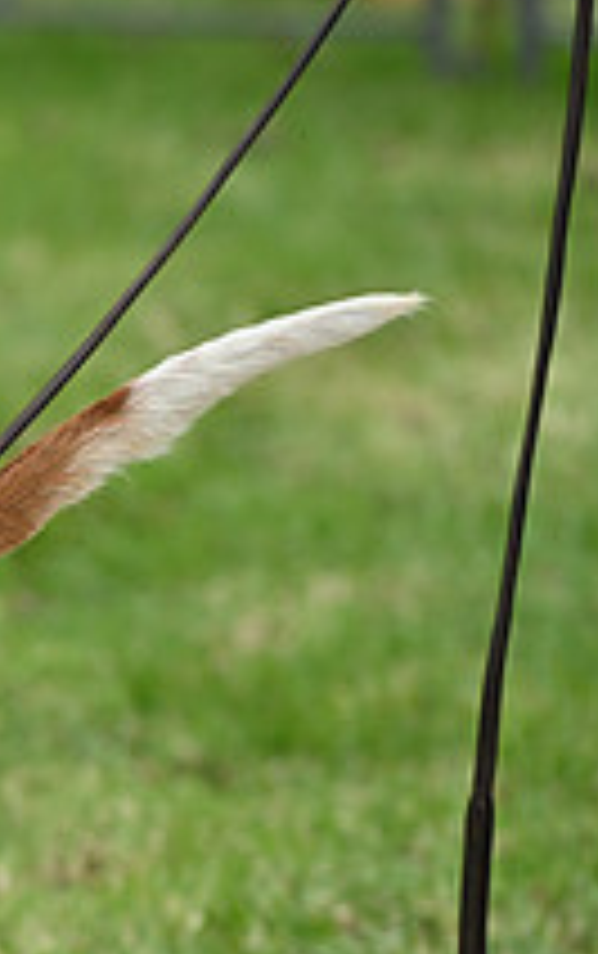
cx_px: -616
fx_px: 11963
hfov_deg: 2.8
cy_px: 799
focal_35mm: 460
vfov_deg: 4.6
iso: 160
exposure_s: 1/1000
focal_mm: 165
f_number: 4.5
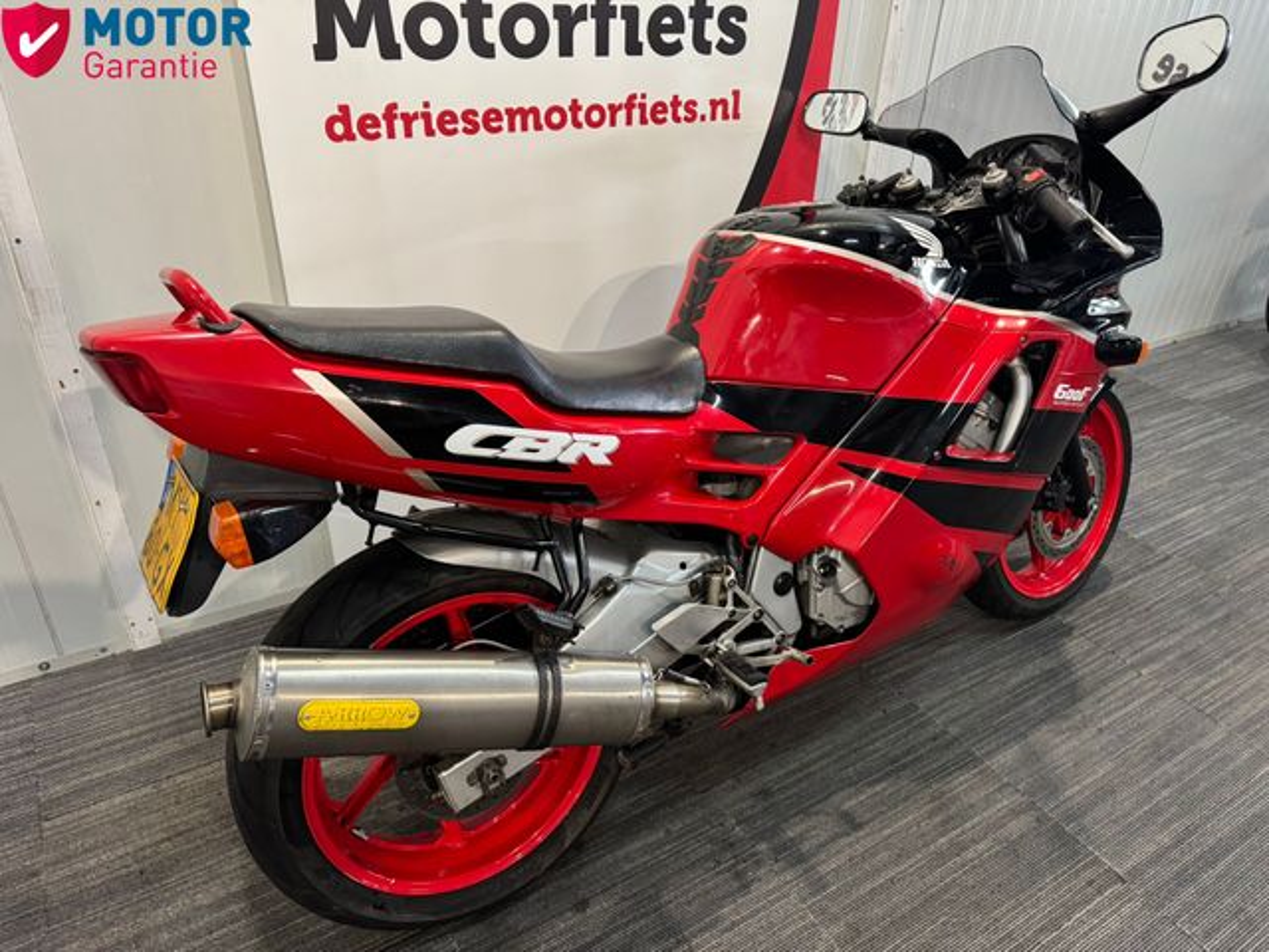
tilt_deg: -28.8
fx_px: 880
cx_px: 634
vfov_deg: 56.8
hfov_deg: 71.6
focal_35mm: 24
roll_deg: -2.3
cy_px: 476
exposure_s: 1/50
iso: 400
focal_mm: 6.76
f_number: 1.78
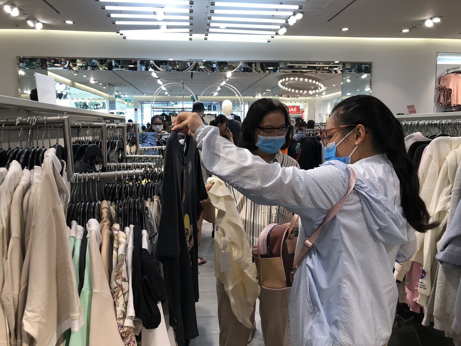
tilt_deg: -7.4
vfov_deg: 49.7
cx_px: 230
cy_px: 173
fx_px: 373
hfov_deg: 63.4
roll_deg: +1.3
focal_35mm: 28
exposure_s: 1/50
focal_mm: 3.99
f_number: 1.8
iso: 25
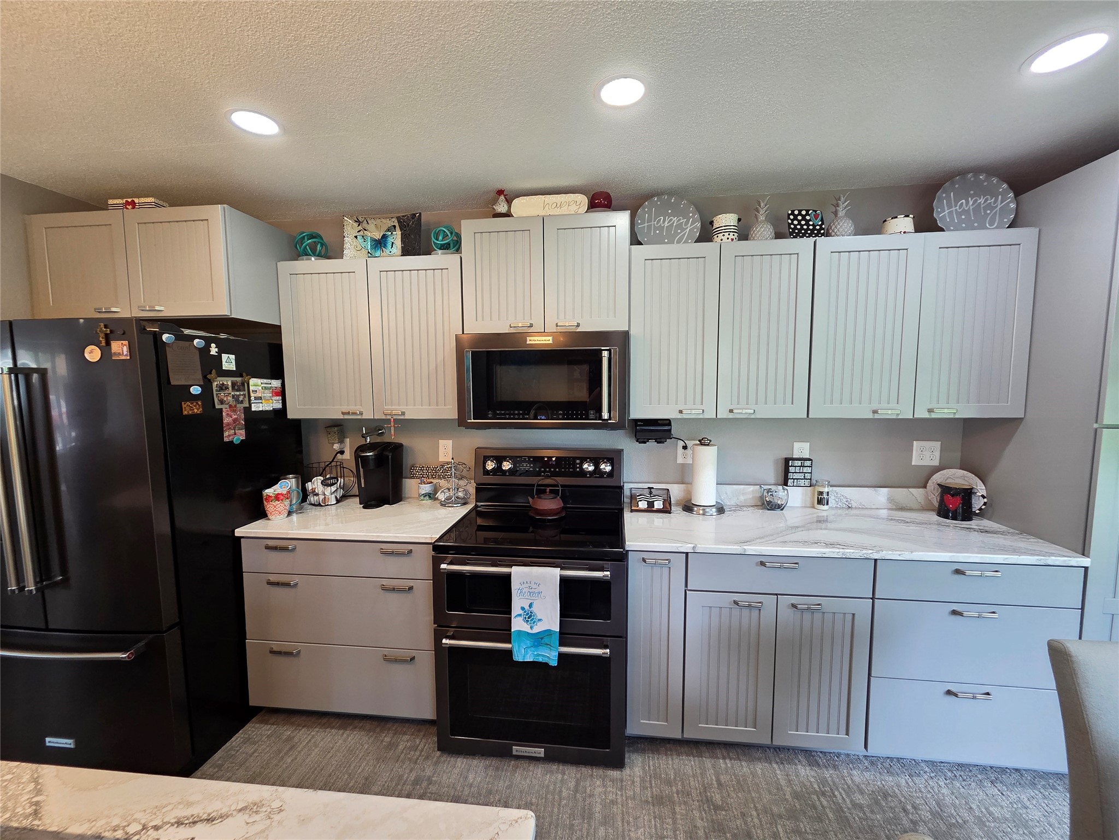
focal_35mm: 13
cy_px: 420
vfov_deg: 89.9
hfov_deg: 106.2
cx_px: 560
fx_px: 420
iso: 160
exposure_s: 1/60
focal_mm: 2.2
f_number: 2.2
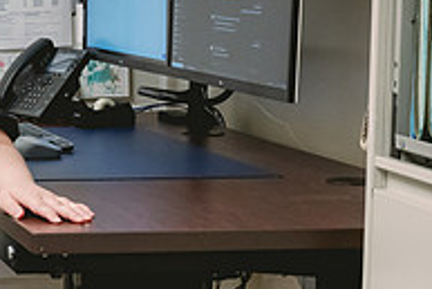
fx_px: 1657
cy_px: 118
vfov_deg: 10.0
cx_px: -186
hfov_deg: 14.0
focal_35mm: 138
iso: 2500
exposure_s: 1/160
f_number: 5.6
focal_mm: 46
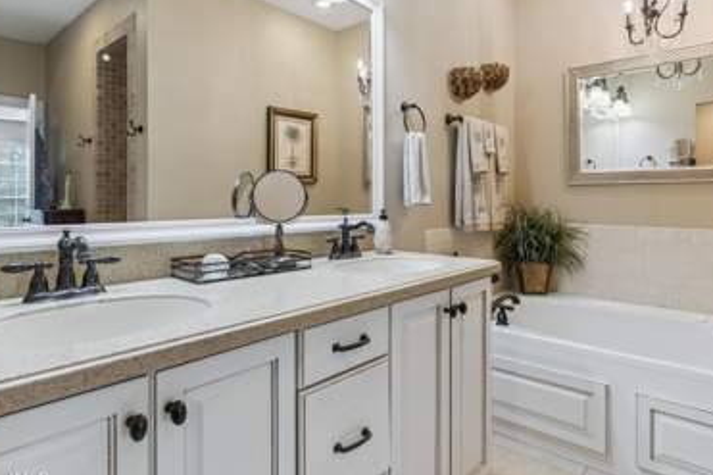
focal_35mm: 22
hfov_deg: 78.6
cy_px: 200
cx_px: 373
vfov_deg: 56.9
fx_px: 436
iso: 250
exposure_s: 1/10
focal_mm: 17
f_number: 8
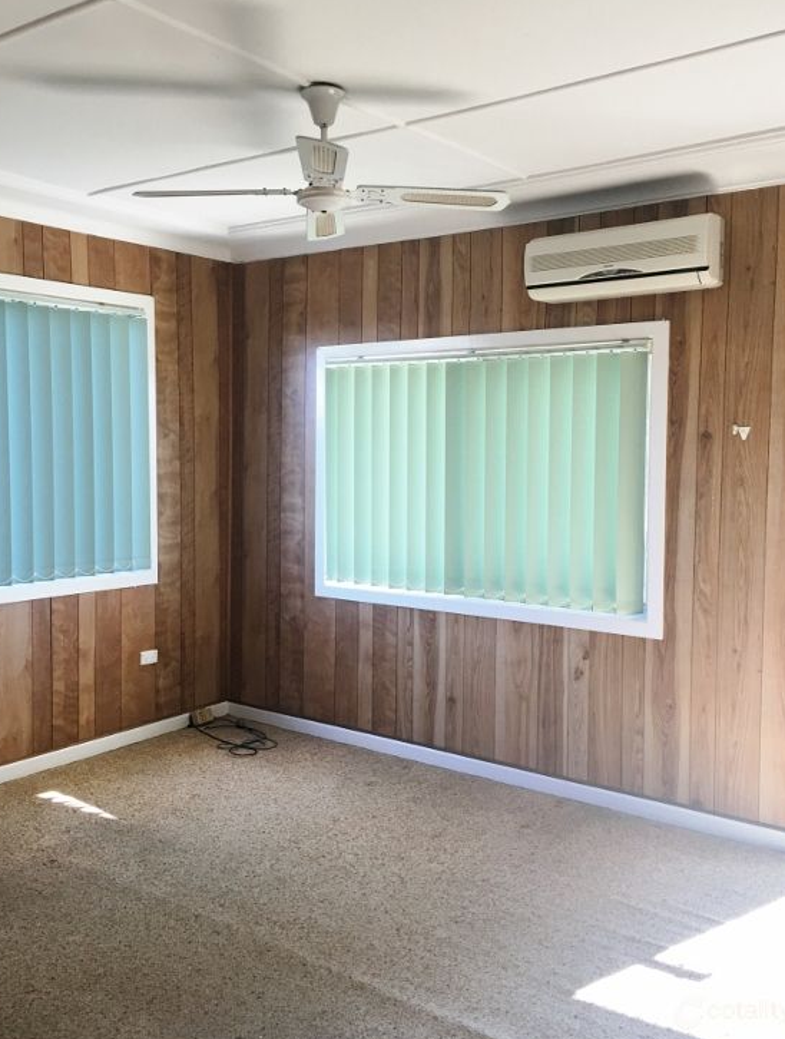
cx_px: 389
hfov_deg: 44.4
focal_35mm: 32
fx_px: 963
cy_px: 486
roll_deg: -0.3
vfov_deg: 56.6
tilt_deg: -1.7
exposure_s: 1/33
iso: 32
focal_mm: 4.15
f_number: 2.2
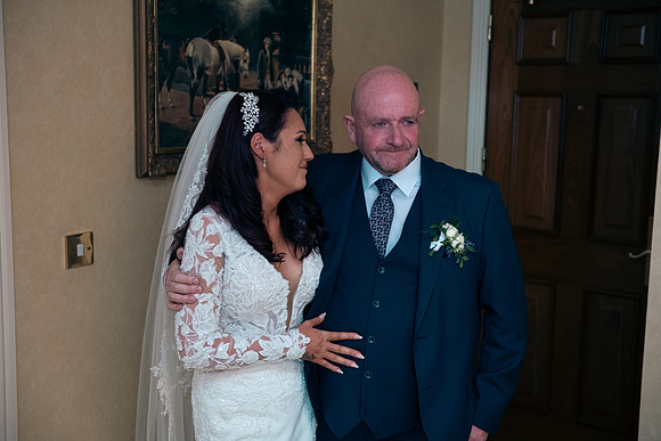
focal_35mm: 48
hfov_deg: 41.1
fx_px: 881
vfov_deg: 28.1
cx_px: 330
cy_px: 220
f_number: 3.5
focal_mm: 48
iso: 640
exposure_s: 1/160
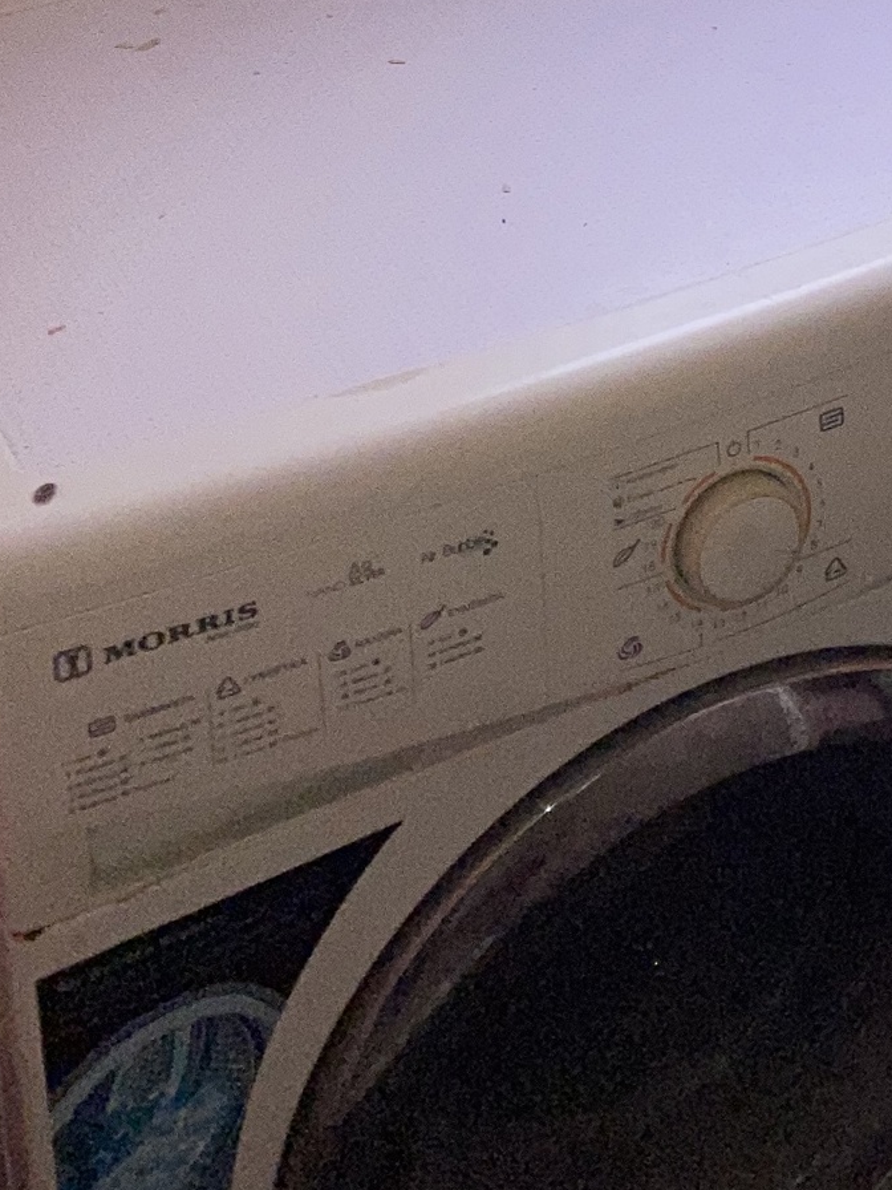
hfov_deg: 17.6
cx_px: 1066
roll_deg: -2.1
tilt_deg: -19.4
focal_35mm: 80
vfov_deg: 21.8
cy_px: -398
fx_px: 2749
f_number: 1.8
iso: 20
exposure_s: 1/46
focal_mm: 3.99
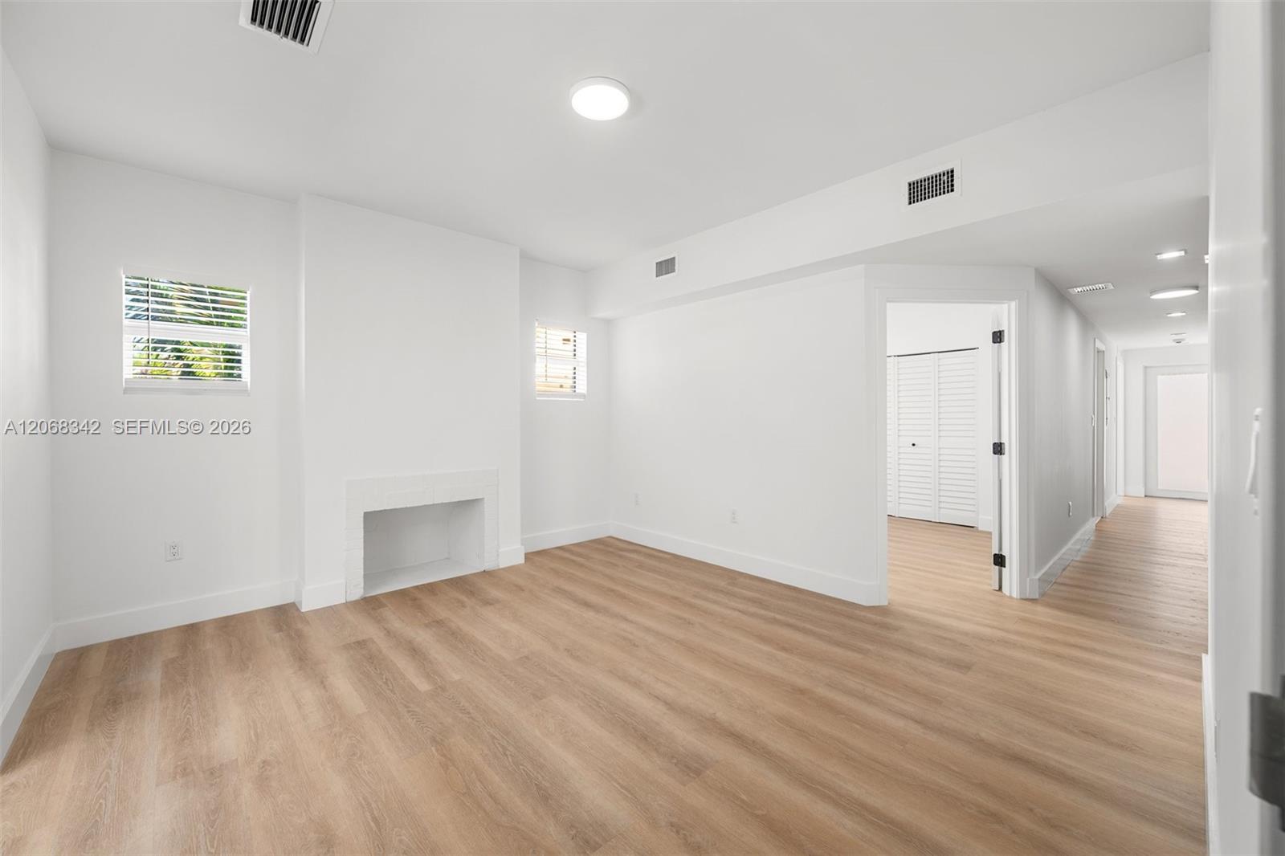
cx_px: 642
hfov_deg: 104.3
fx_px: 500
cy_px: 428
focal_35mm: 14
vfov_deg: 81.2
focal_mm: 14
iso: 320
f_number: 7.1
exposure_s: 1/10
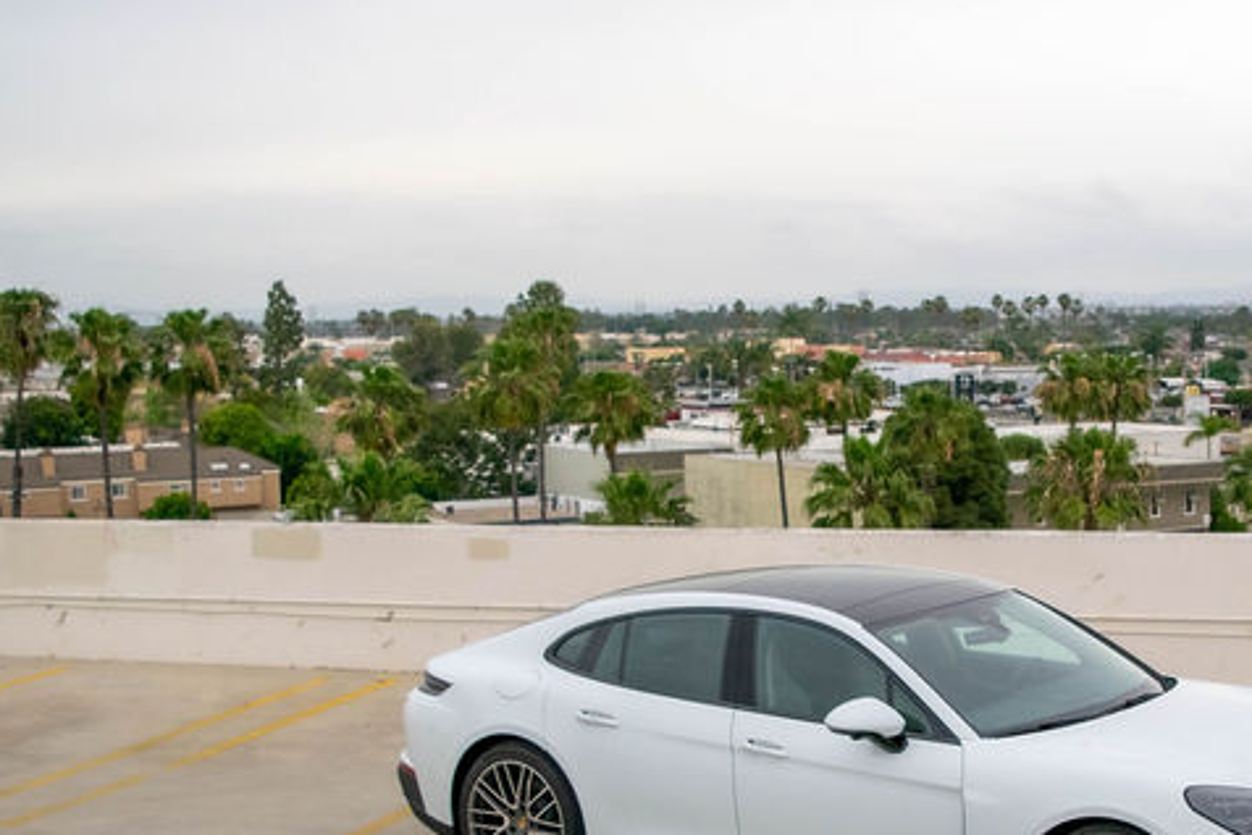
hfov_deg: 33.9
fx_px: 2017
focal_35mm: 58
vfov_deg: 23.2
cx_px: 916
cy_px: 600
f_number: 4
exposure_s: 1/1000
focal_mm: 18
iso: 400
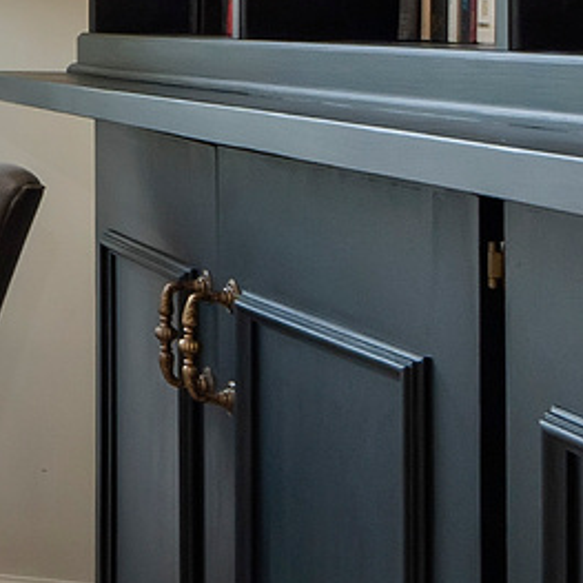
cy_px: -23
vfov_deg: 15.6
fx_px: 2083
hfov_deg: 9.7
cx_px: -1403
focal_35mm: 109
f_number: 9
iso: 160
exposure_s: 1/13
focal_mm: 11
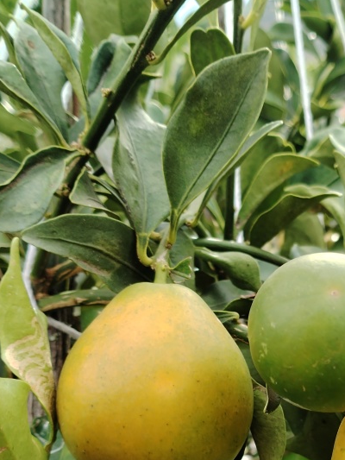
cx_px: 321
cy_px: 397
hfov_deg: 26.9
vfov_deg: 35.1
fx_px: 691
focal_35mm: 52
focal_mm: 4.25
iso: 100
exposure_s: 1/224
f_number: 1.8
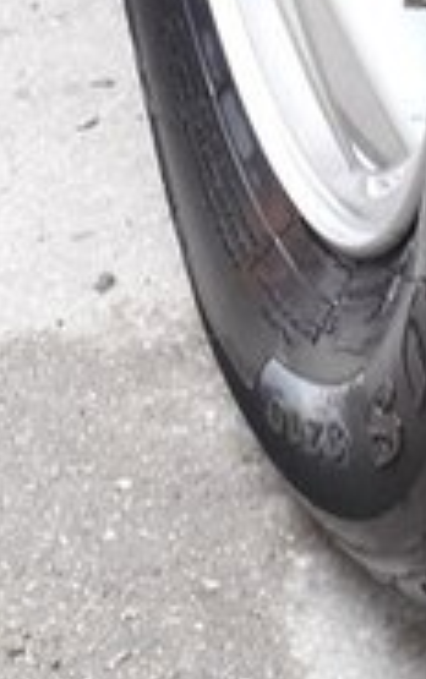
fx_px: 1890
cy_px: -83
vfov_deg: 19.5
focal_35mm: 102
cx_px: 613
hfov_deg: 12.3
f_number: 1.9
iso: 64
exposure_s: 1/50
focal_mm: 3.6
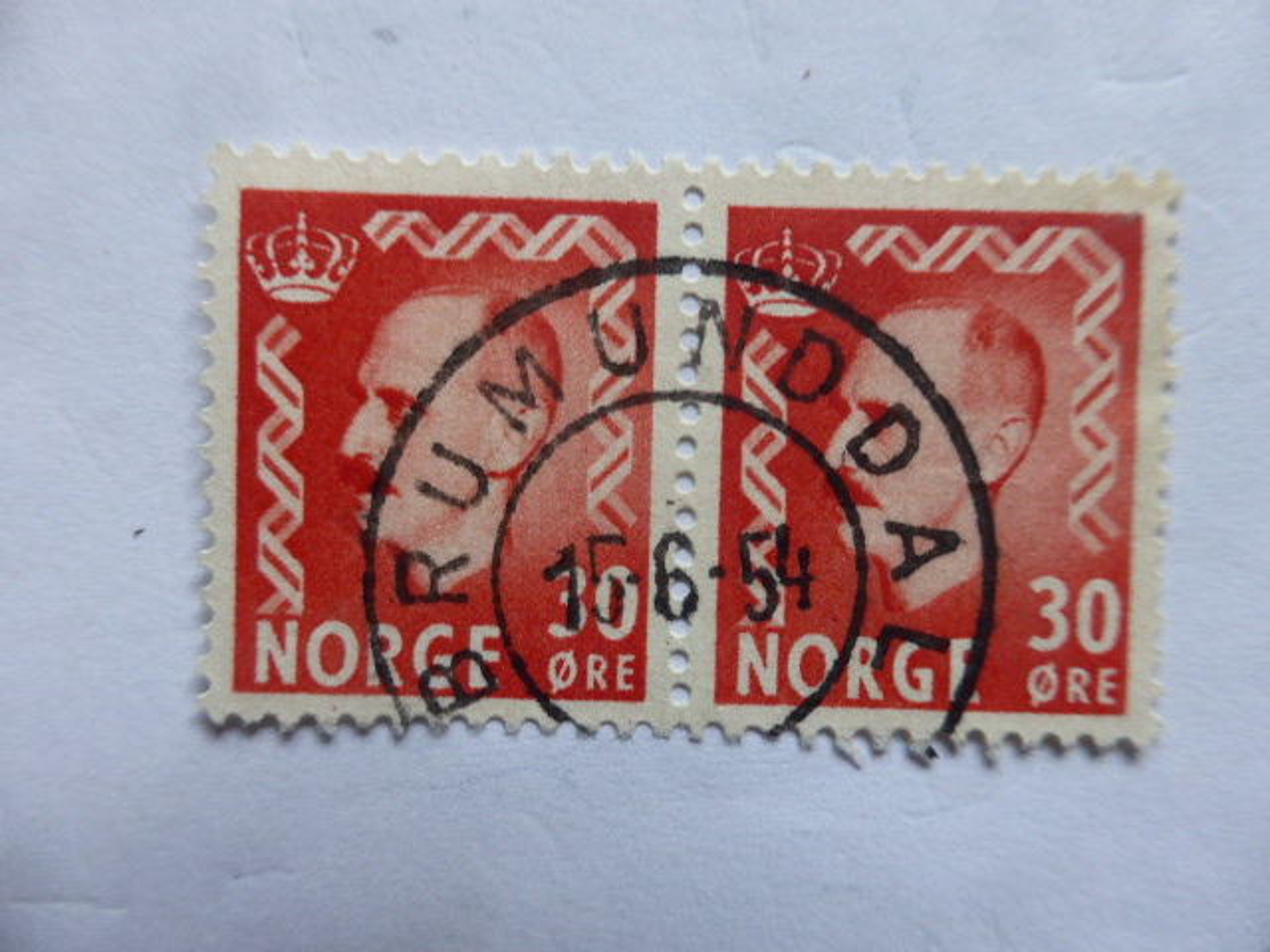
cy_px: 476
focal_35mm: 25
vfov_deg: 54.9
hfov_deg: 69.4
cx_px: 635
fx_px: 917
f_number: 3.3
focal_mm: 4.3
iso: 125
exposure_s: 1/60
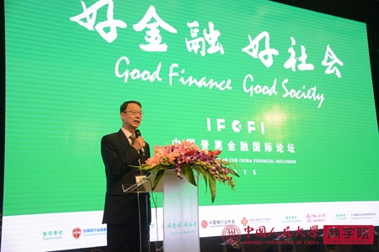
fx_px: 505
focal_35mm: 48
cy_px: 126
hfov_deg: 41.1
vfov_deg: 28.1
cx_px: 190
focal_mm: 48
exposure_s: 1/125
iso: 1000
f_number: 4.2
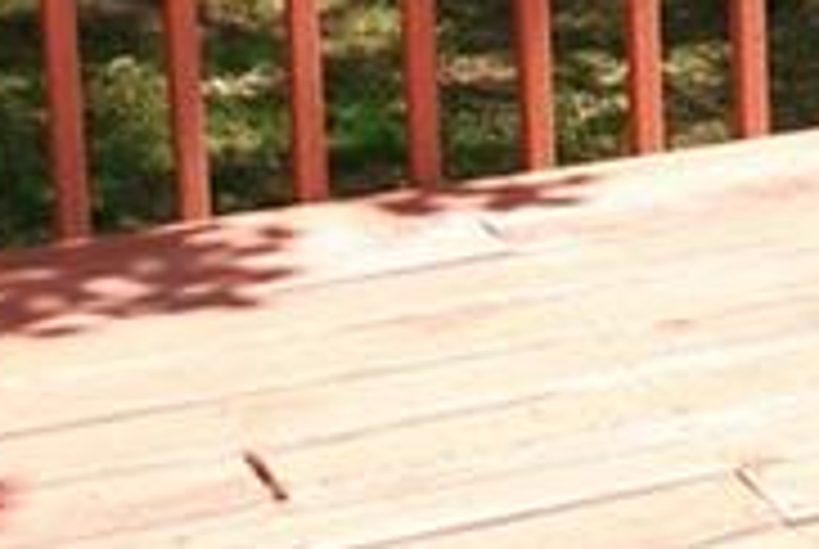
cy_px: -367
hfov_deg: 12.3
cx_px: 1516
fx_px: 3464
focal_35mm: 152
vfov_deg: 8.8
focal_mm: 18
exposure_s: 1/200
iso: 100
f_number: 4
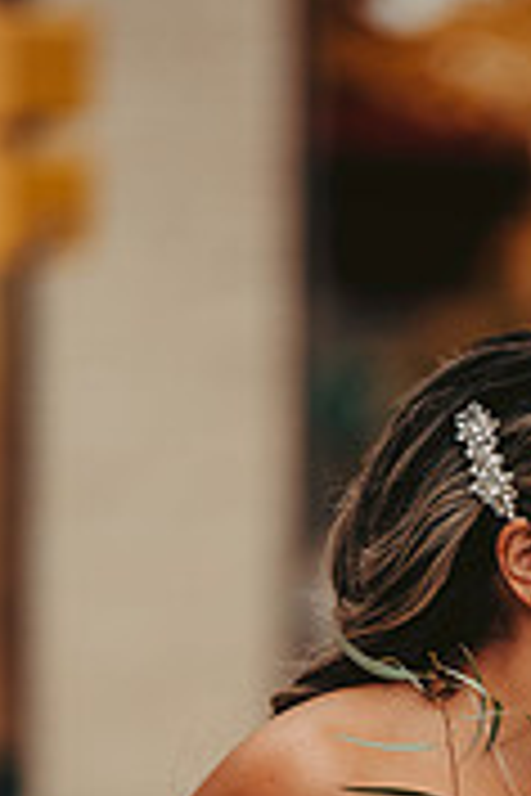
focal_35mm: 508
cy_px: 827
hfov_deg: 2.7
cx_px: 626
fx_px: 11239
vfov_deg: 4.1
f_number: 3.2
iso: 1250
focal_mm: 200
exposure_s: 1/3200
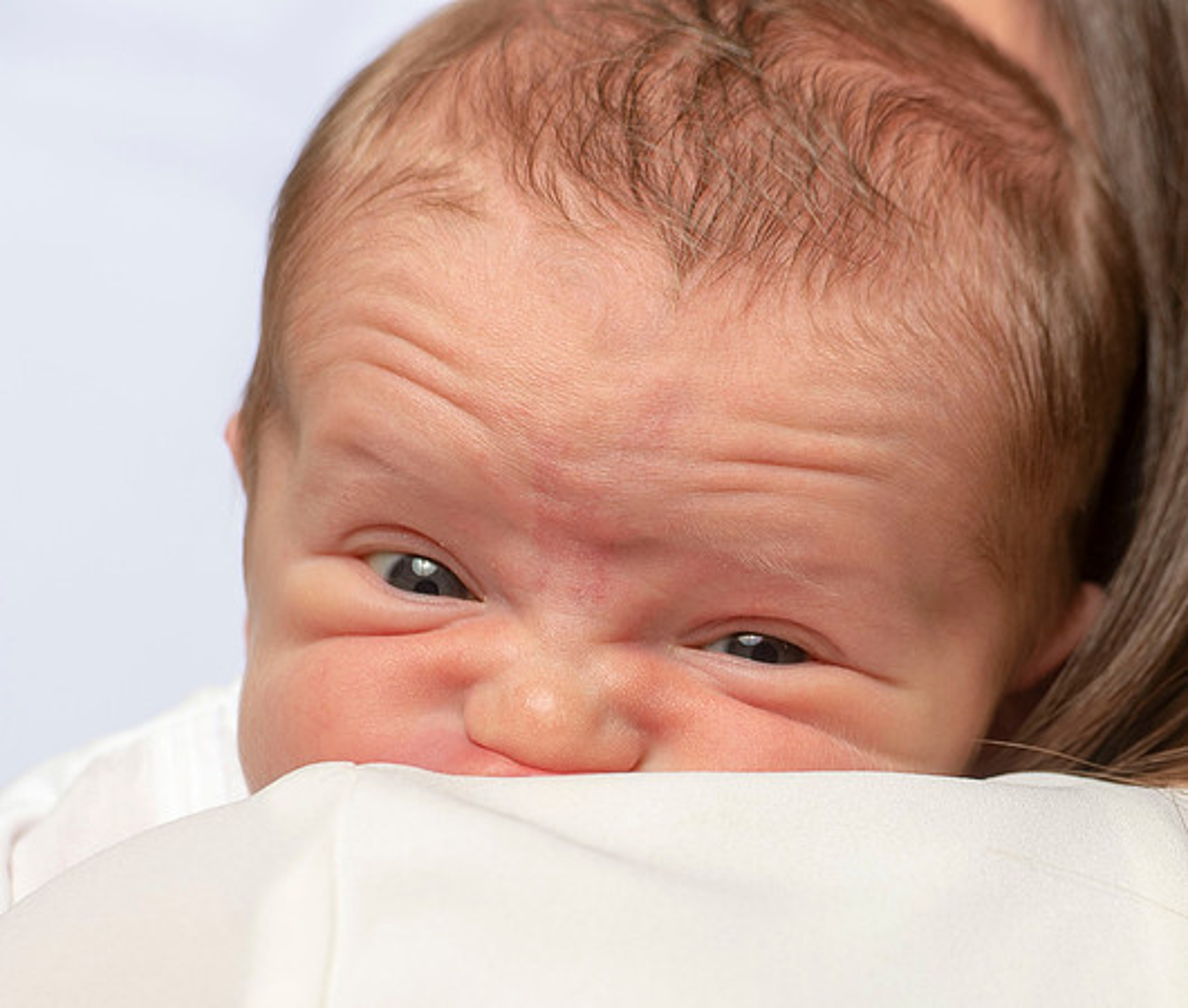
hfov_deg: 4.6
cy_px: 878
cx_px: 767
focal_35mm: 407
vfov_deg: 3.9
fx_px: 14655
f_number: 6.3
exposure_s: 1/160
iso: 125
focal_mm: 200
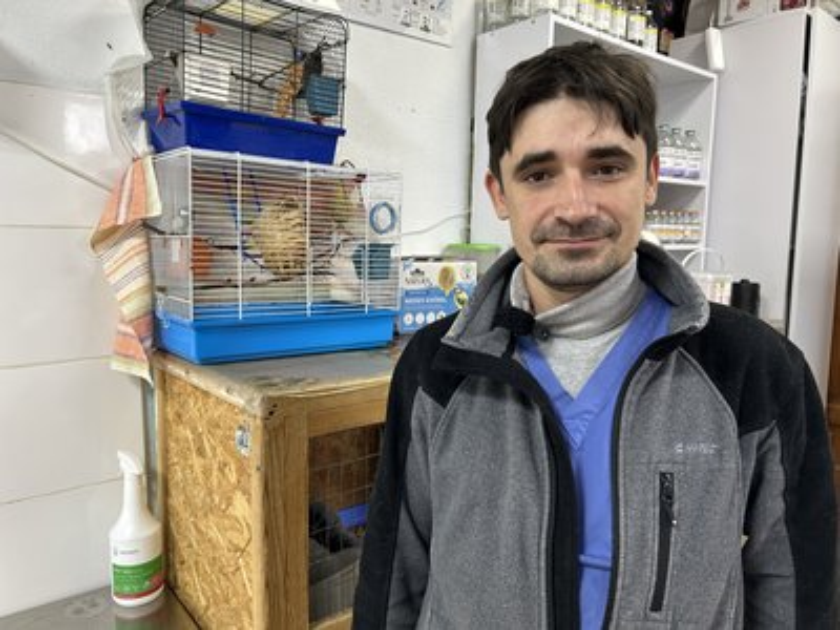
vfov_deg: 53.1
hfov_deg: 67.3
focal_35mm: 26
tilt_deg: -7.6
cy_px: 315
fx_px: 631
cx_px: 420
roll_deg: +0.0
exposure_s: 1/50
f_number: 1.5
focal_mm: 5.7
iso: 125
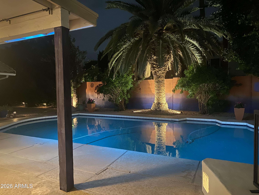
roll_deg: +0.8
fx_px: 195
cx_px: 130
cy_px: 98
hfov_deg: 67.3
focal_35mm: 26
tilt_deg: -3.8
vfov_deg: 53.1
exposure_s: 1/15
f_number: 1.8
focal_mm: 4.25
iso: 1250
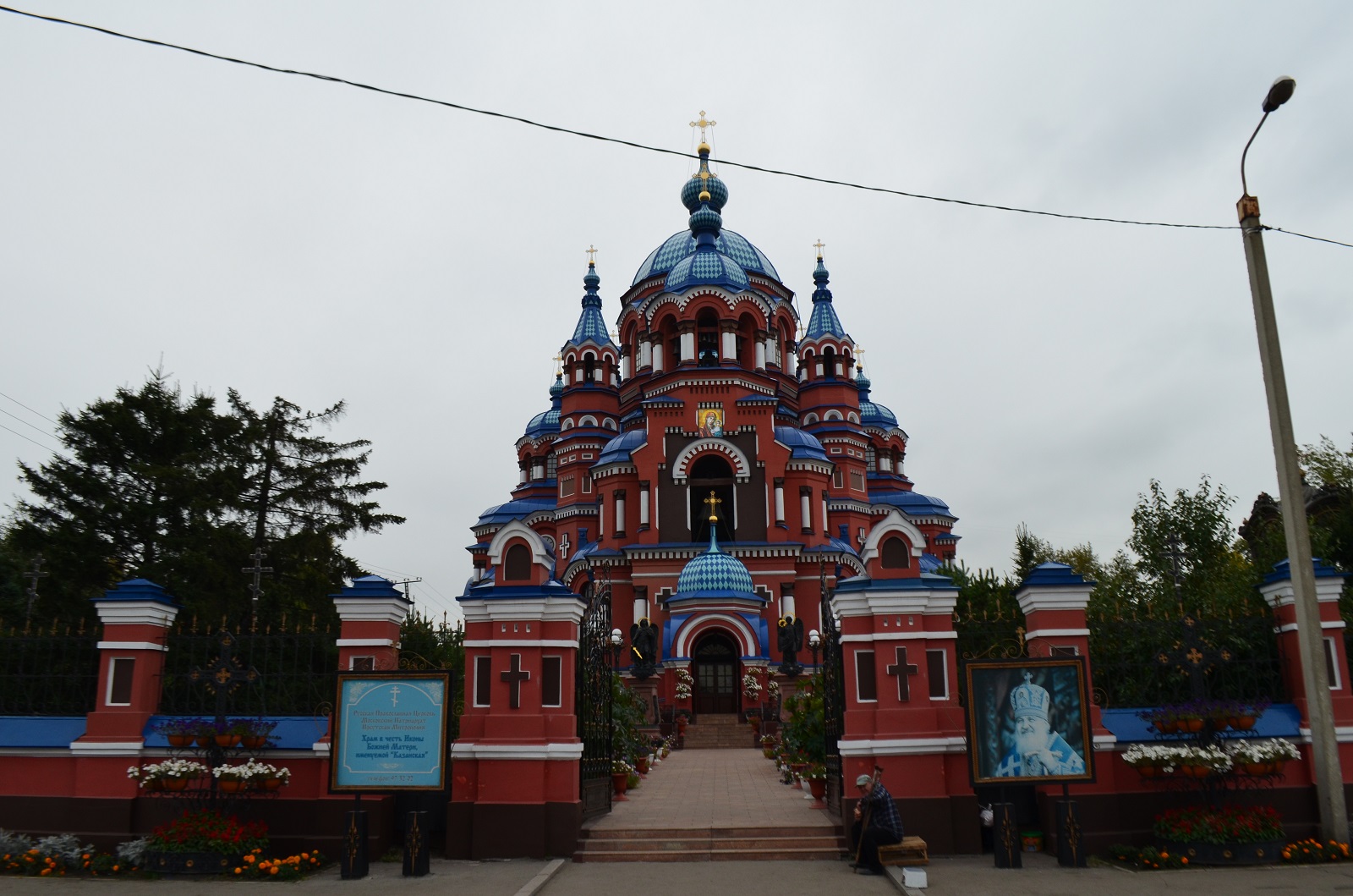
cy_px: 448
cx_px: 676
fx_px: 1012
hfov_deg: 67.5
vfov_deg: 47.7
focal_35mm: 27
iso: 400
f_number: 10
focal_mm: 18
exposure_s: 1/60
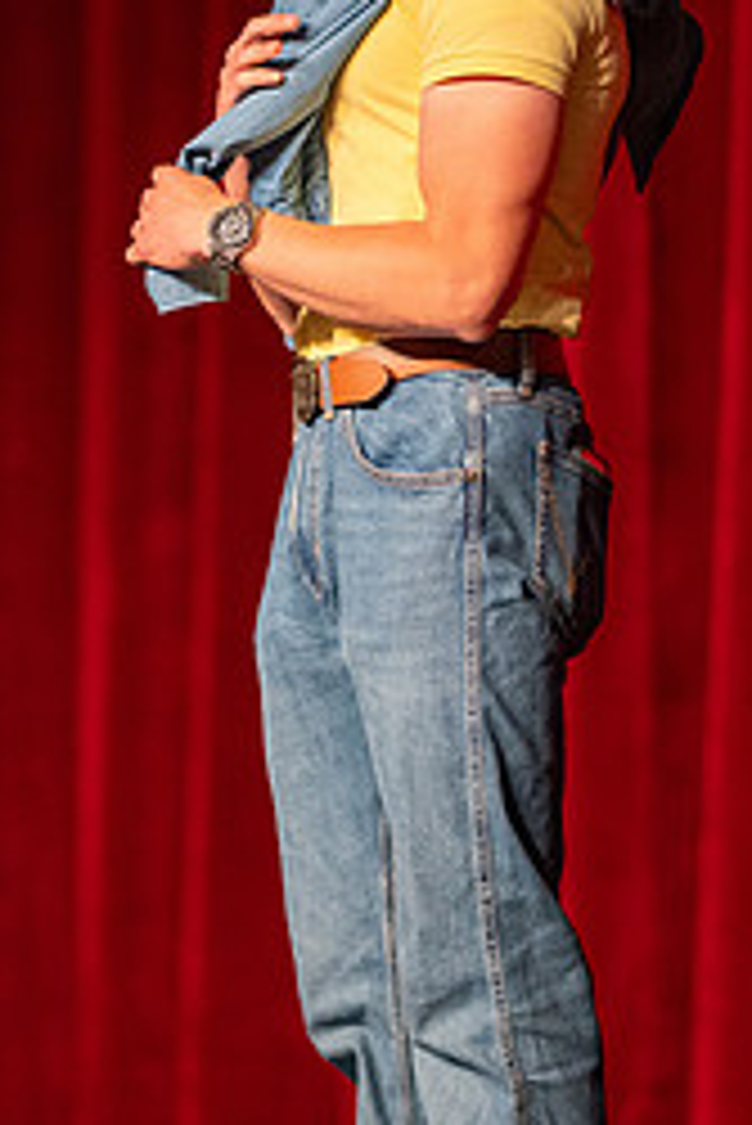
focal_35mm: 286
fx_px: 8948
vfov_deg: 7.2
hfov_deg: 4.8
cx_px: 333
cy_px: 312
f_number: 1.4
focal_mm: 105
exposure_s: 1/1000
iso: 1600
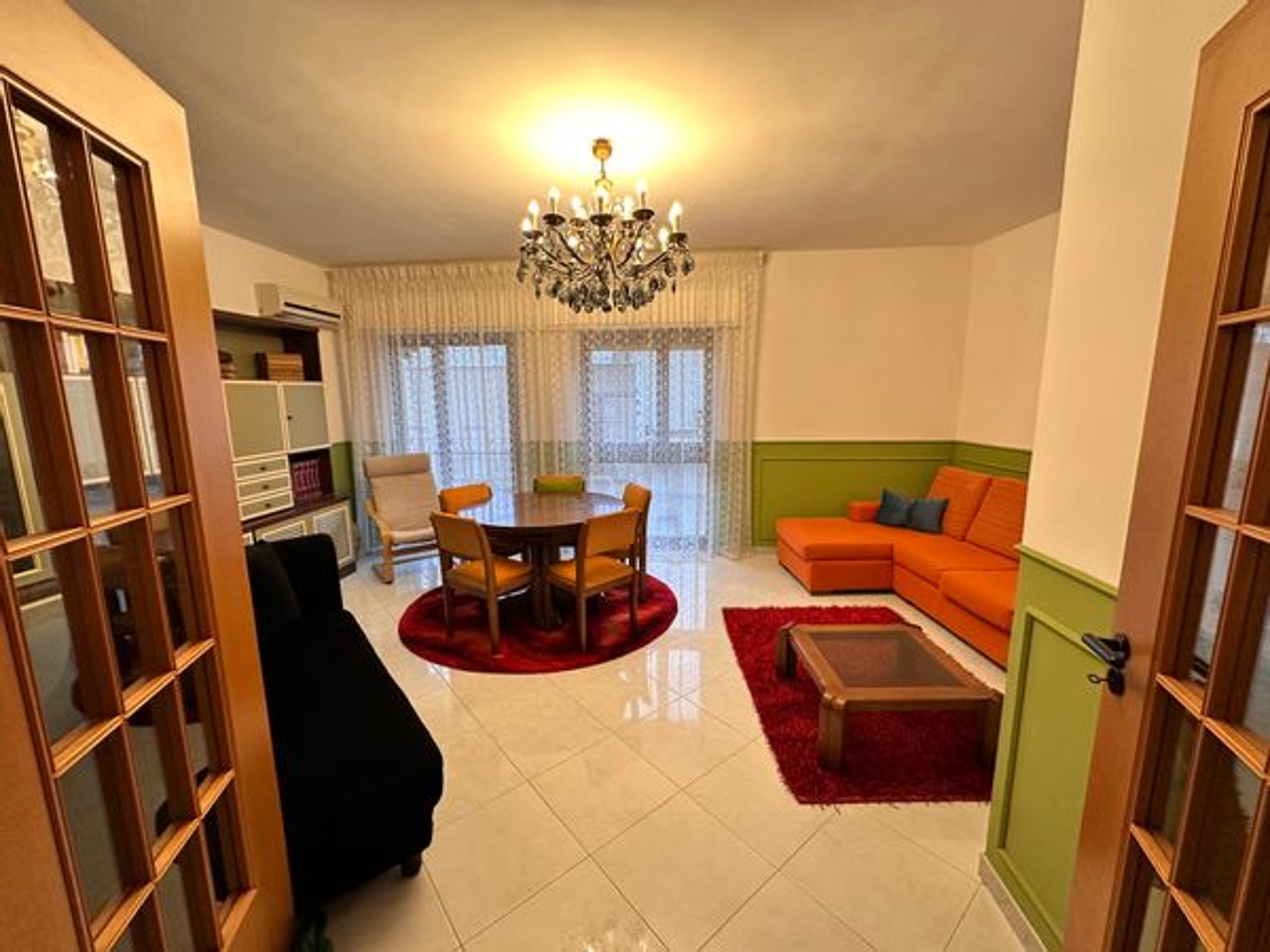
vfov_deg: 85.7
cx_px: 635
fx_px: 514
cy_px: 476
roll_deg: +0.5
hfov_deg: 102.1
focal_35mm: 14
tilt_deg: -9.1
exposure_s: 1/100
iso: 200
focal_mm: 2.22
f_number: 2.2
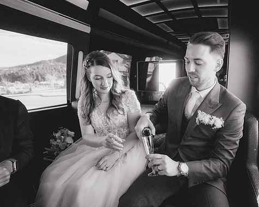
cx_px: 149
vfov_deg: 65.5
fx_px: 161
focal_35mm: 21
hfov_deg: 77.1
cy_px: 103
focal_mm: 18
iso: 3200
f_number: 2.8
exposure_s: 1/320
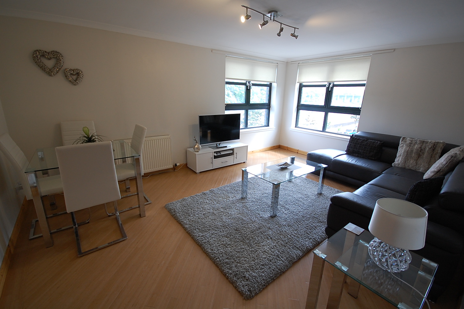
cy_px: 154
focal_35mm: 15
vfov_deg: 77.2
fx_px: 193
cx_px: 232
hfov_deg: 100.4
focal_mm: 10
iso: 400
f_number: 4.5
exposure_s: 1/80
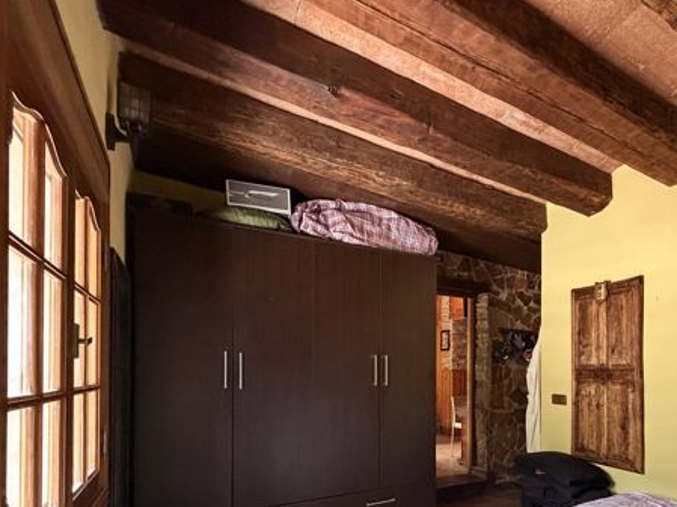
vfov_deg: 58.6
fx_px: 430
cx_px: 462
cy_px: 365
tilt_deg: +0.9
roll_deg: +0.5
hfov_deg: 73.6
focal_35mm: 22
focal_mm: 2.22
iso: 640
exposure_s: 1/60
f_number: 2.2
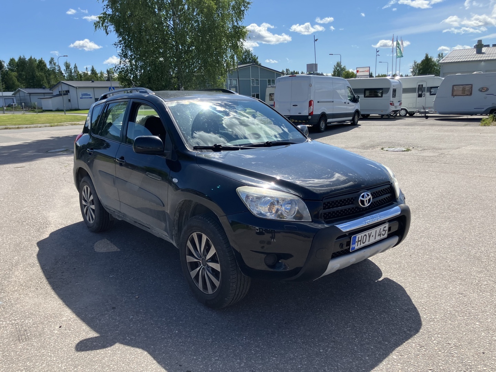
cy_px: 186
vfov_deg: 49.7
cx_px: 248
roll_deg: +3.7
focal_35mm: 28
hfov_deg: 63.4
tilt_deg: -9.8
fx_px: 401
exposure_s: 1/1350
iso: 32
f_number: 1.8
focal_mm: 3.99
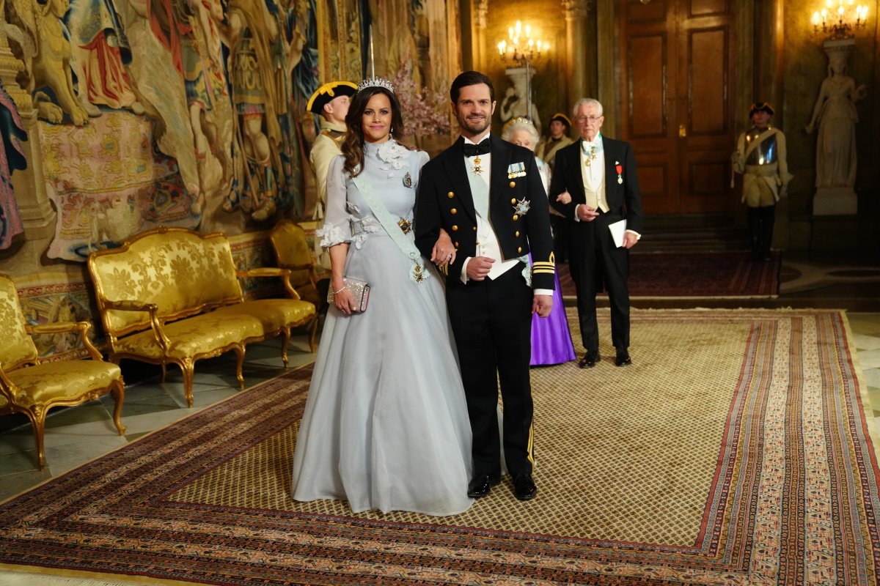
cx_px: 440
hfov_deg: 47.4
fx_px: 1002
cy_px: 293
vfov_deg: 32.6
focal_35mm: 41
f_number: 2.8
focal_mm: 41
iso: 4000
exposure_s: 1/250
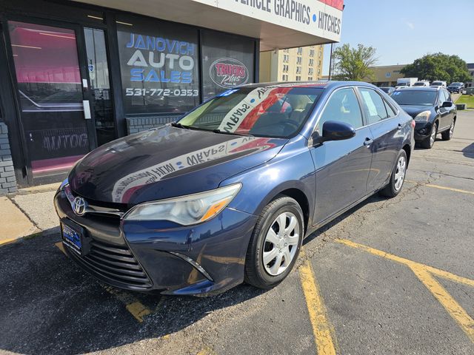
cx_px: 237
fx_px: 315
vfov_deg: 58.9
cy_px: 178
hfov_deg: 73.9
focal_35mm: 23
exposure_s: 1/545
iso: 10
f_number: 1.7
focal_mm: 6.3
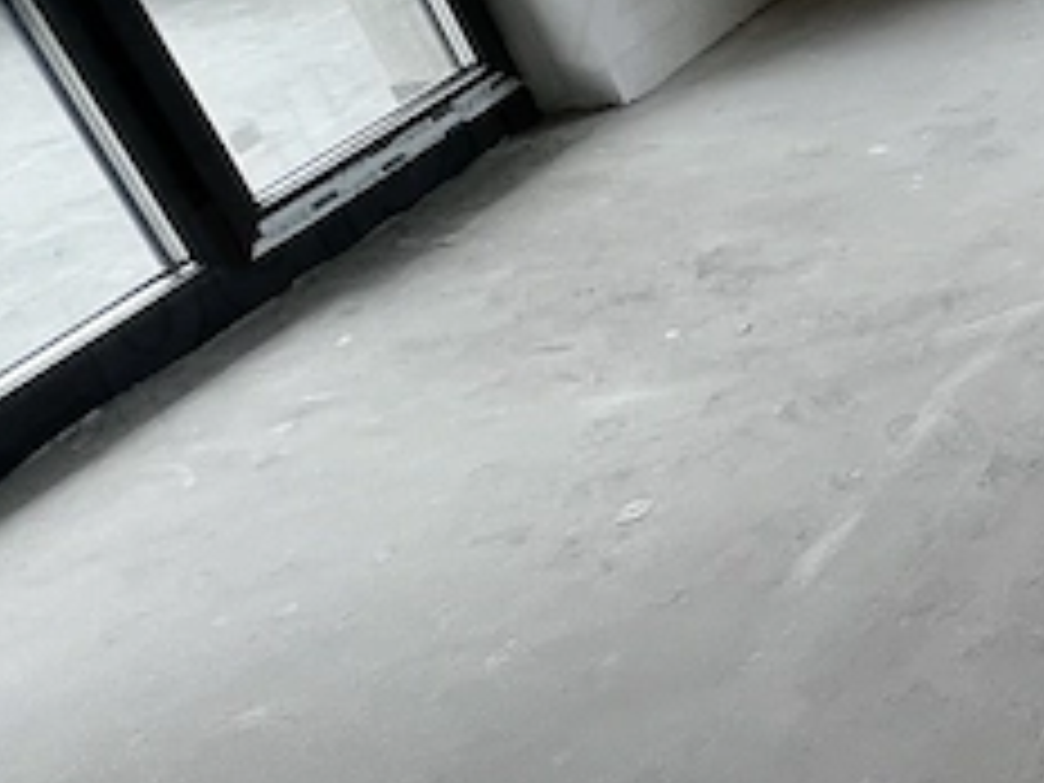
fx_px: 1689
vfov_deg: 25.5
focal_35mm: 56
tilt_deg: -24.2
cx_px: 2120
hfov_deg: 19.0
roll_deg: +5.2
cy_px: 112
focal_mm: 1.57
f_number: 1.8
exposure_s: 1/99
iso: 32
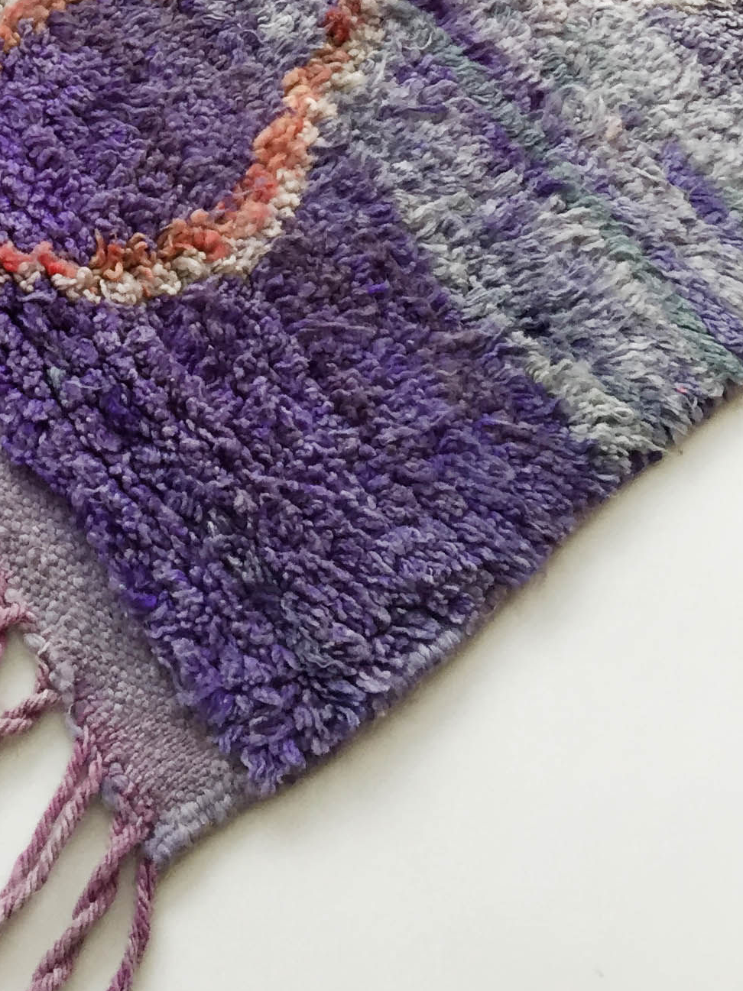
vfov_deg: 24.5
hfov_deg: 19.7
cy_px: -162
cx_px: 47
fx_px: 2090
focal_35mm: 73
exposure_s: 1/33
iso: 100
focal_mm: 4.15
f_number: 2.2
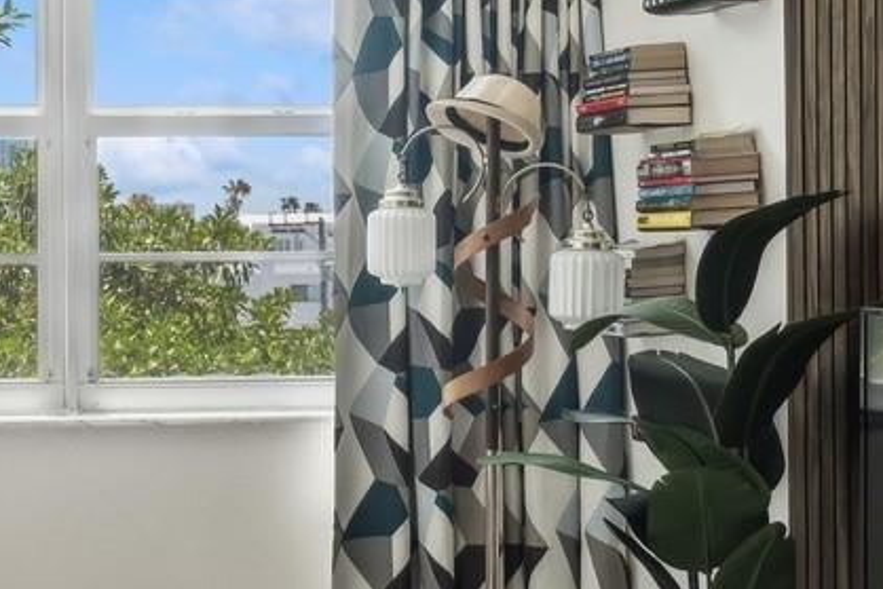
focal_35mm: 65
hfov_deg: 27.9
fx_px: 1595
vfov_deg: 20.9
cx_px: -120
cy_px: 197
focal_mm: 17
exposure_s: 1/10
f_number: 9
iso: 200
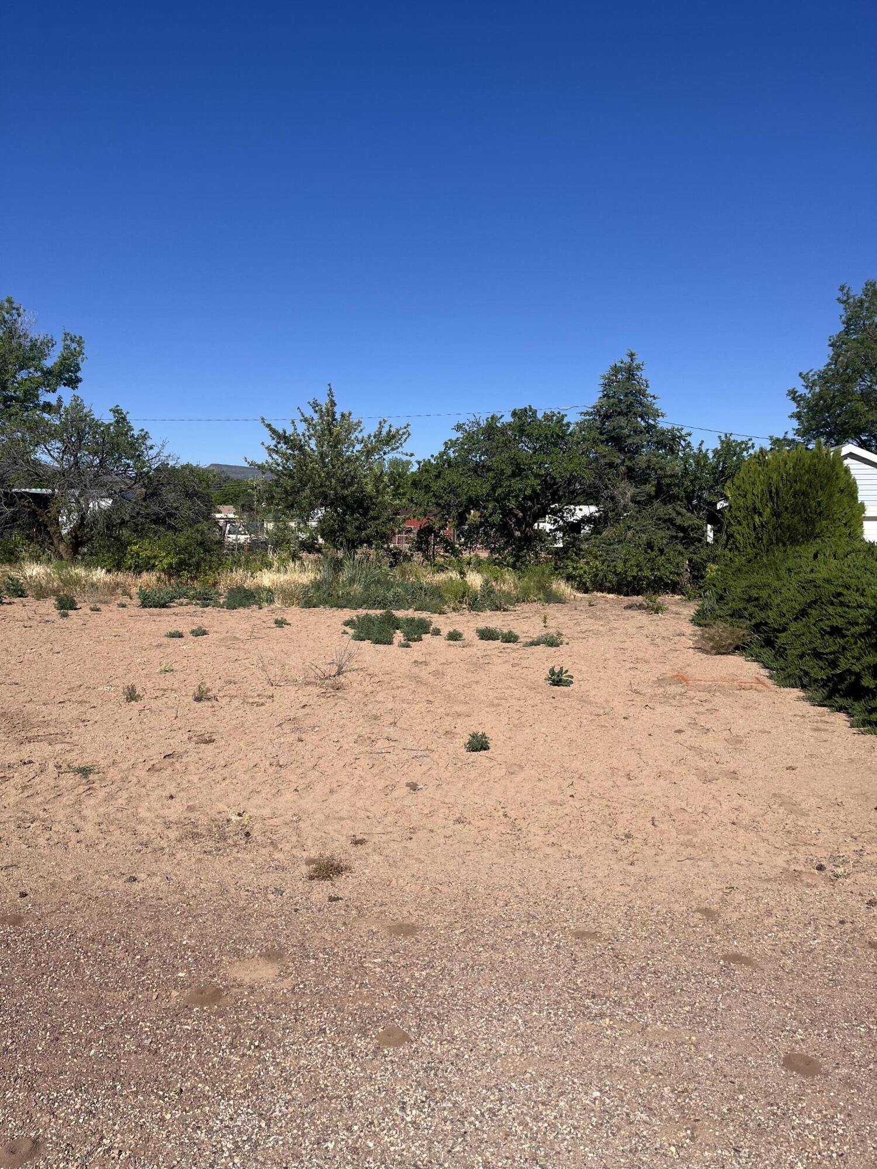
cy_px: 584
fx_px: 878
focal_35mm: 26
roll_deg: +0.3
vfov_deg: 67.3
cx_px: 438
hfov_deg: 53.1
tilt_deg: -5.0
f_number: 1.6
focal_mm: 5.1
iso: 50
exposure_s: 1/5076
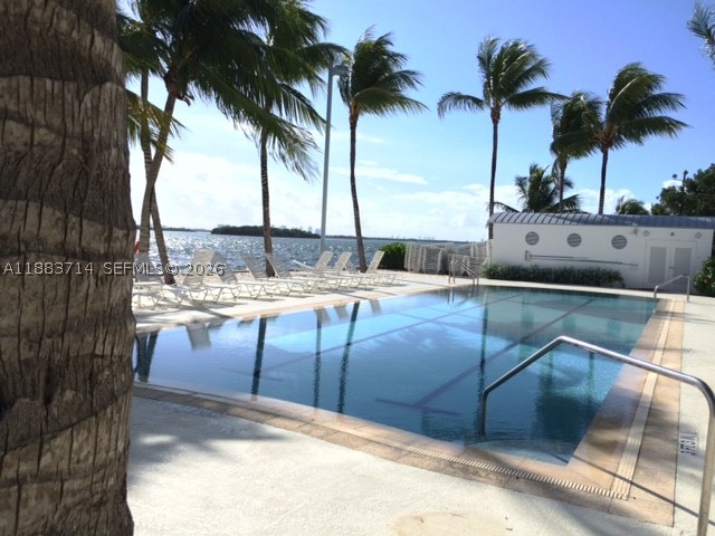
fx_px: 599
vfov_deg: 48.2
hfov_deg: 61.7
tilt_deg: -3.8
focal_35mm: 29
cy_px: 268
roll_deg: -2.7
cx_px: 358
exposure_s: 1/1053
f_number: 2.2
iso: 32
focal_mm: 4.15
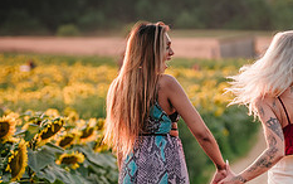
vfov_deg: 4.3
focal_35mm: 306
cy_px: 187
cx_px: 273
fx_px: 2445
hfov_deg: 6.8
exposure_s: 1/250
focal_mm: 112
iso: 80
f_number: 2.8
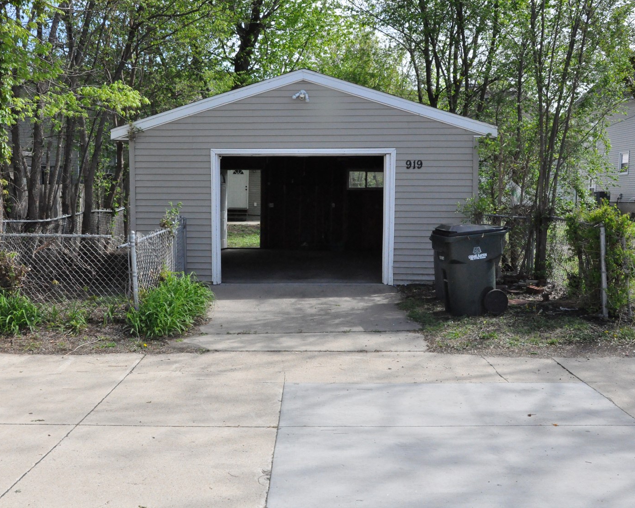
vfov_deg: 39.2
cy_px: 250
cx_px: 290
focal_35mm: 38
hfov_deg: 47.9
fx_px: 714
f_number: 16
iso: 3200
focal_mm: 22
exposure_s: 1/1000
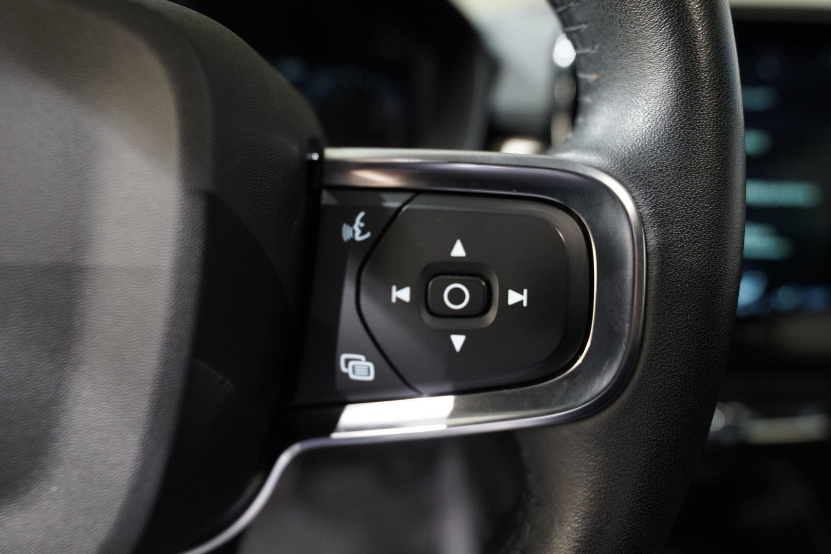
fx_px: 369
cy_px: 277
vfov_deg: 73.7
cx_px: 416
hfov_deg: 96.7
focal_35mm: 16
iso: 2500
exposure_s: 1/60
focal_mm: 16
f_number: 2.8
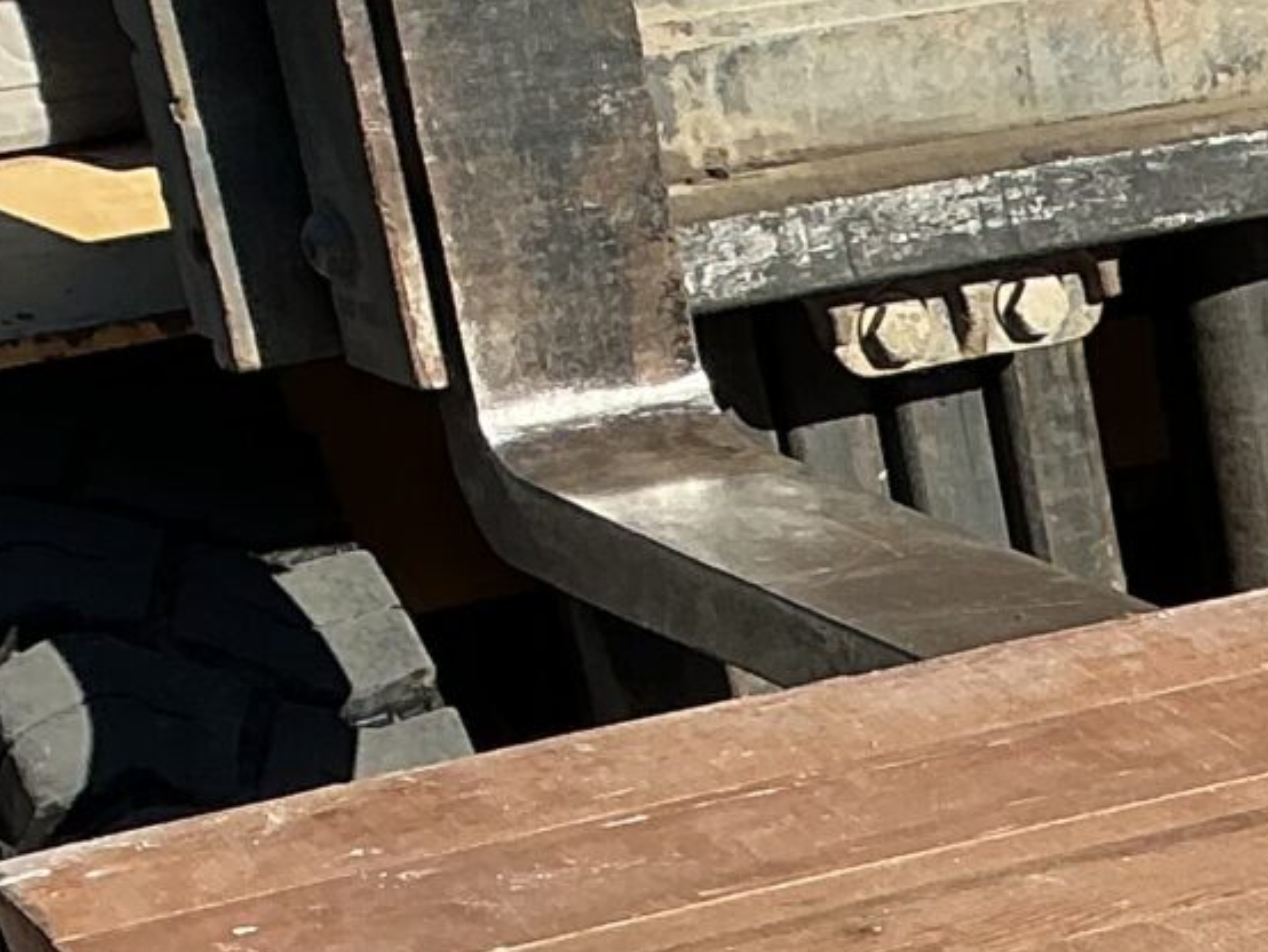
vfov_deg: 10.4
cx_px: 2767
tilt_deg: -31.0
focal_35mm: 134
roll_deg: +1.3
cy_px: 1748
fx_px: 4911
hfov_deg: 12.4
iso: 25
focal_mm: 3
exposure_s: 1/1377
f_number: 1.8
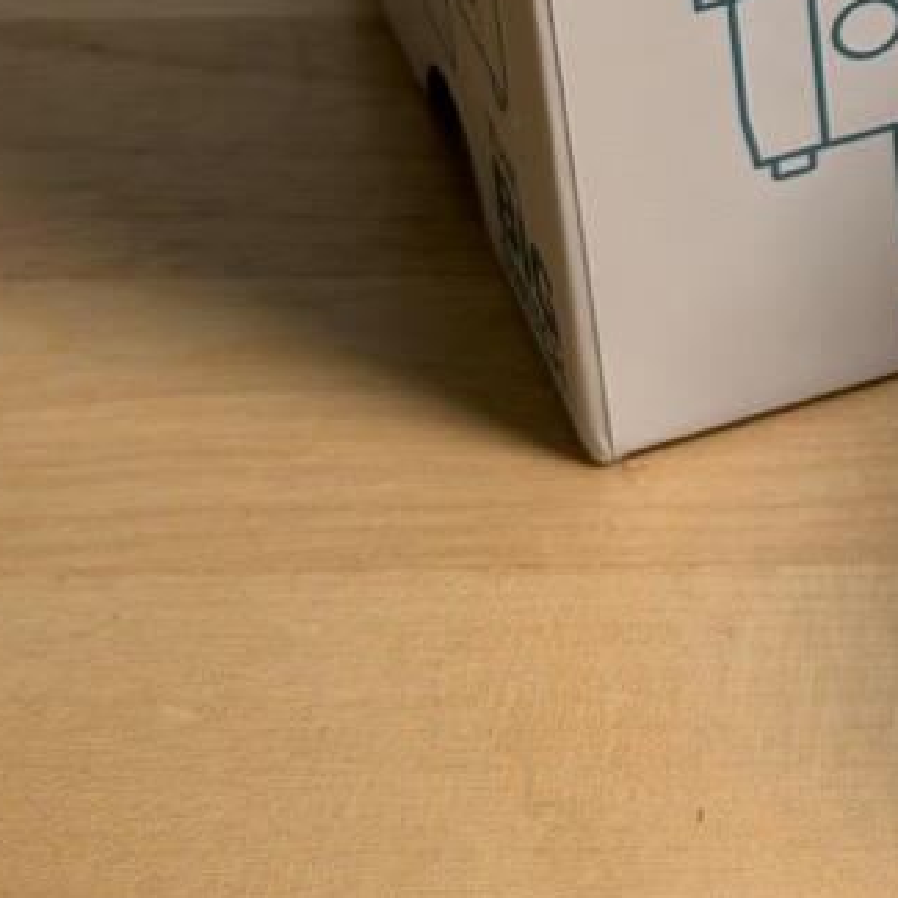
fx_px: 4901
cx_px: 1373
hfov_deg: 10.1
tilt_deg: -34.0
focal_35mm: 167
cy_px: -265
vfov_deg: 10.3
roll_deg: +1.2
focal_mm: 6.76
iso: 50
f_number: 1.78
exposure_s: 1/122
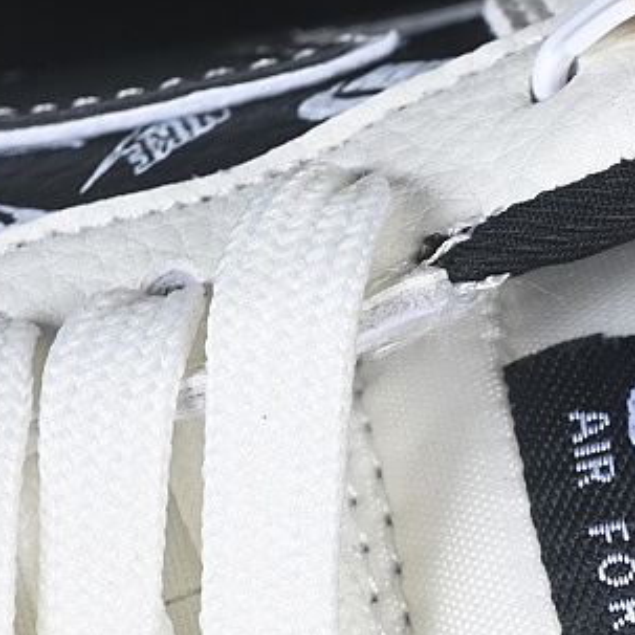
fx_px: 4711
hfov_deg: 7.7
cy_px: 562
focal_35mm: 227
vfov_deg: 7.7
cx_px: 599
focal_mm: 50
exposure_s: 1/80
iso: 160
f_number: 7.1
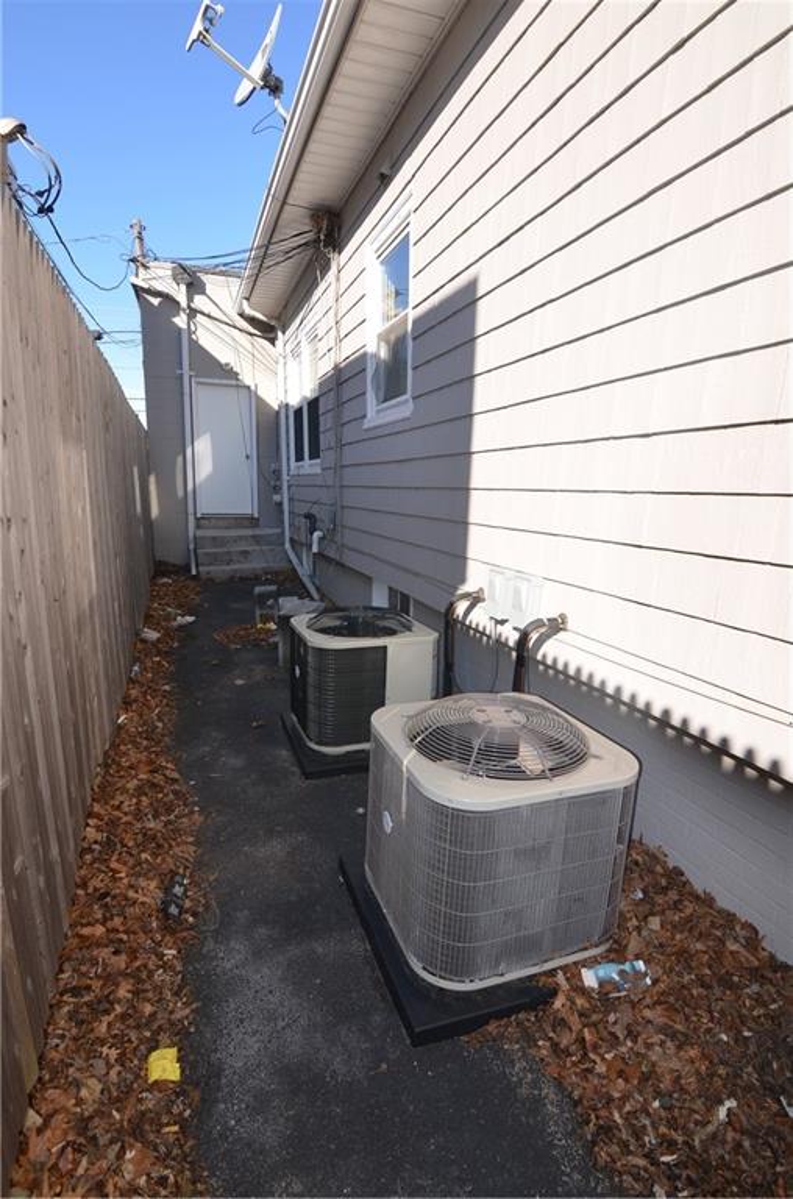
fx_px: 598
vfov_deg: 90.1
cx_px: 396
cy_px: 600
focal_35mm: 18
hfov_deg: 67.1
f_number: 6.3
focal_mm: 12
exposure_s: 1/200
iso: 100
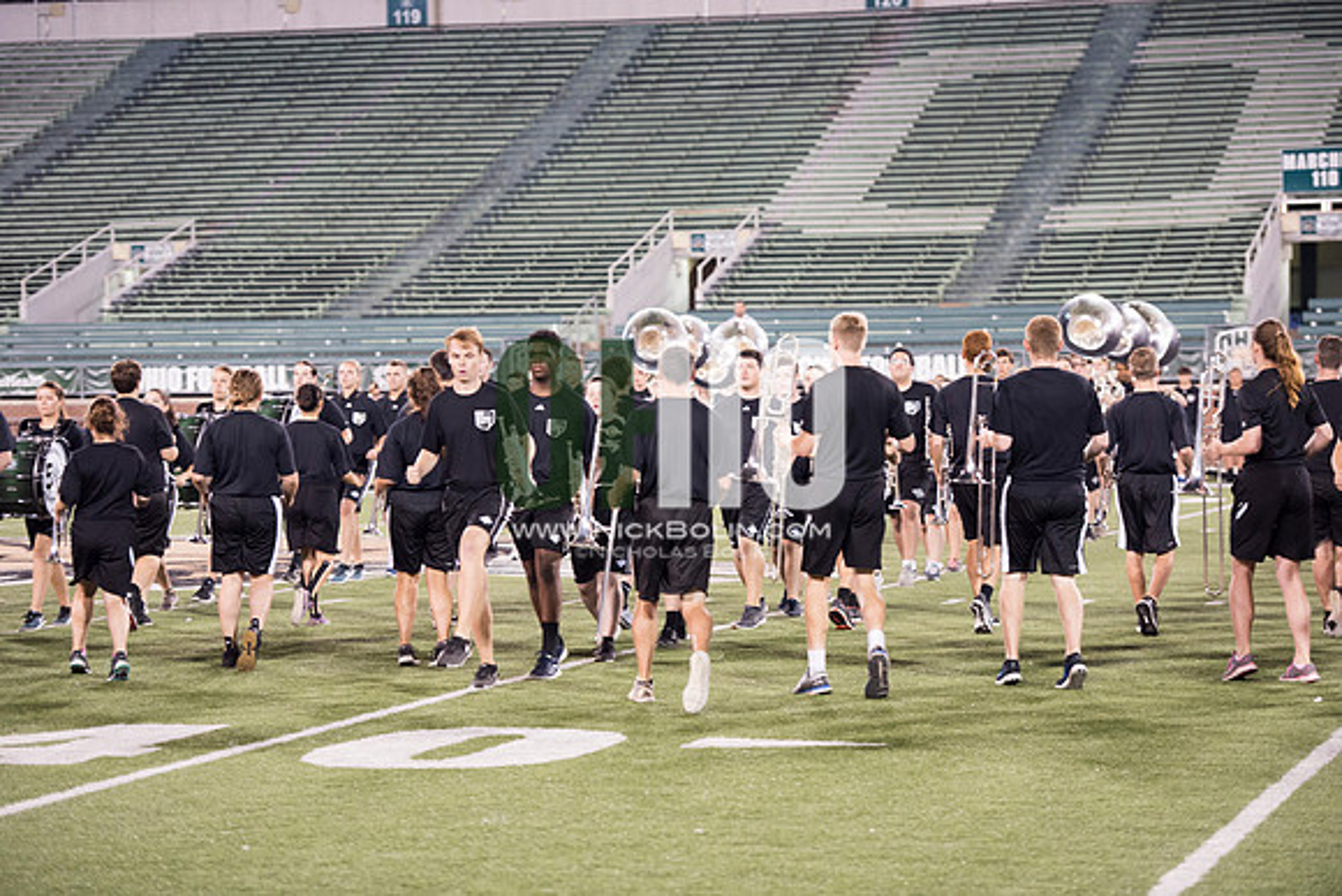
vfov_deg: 13.0
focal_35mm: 105
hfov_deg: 19.5
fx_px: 3915
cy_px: 448
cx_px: 671
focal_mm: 105
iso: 1000
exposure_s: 1/320
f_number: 2.8
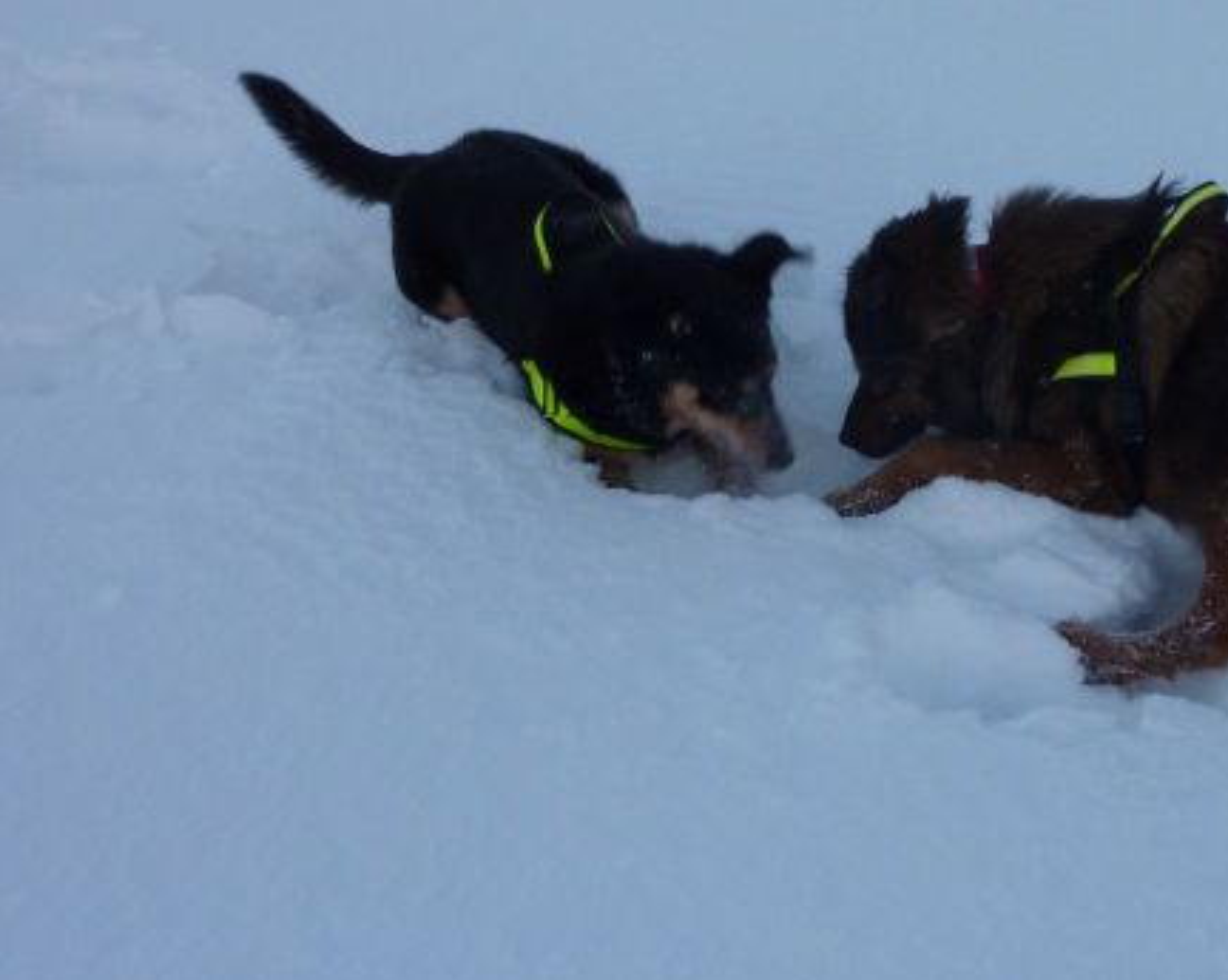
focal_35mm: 76
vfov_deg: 20.0
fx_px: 2760
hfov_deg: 24.6
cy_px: 281
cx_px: 1020
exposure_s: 1/100
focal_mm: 6.9
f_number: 4
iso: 80
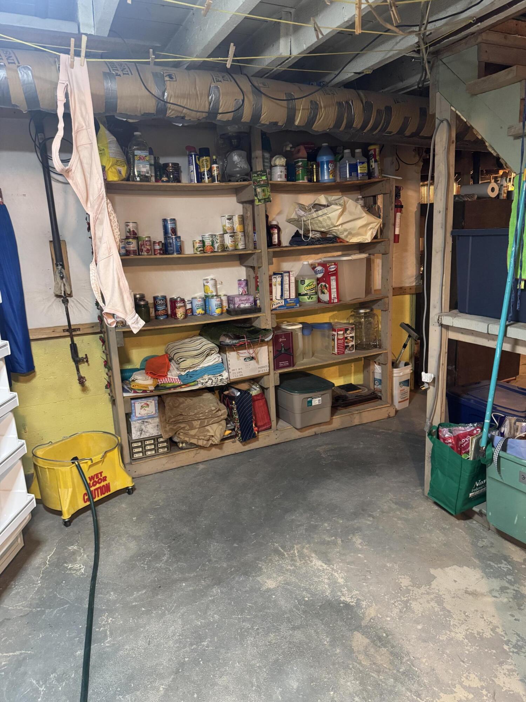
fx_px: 486
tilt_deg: -13.5
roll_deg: +3.1
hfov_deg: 56.8
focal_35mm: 24
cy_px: 351
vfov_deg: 71.6
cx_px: 263
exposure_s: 1/40
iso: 640
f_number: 1.78
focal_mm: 6.76
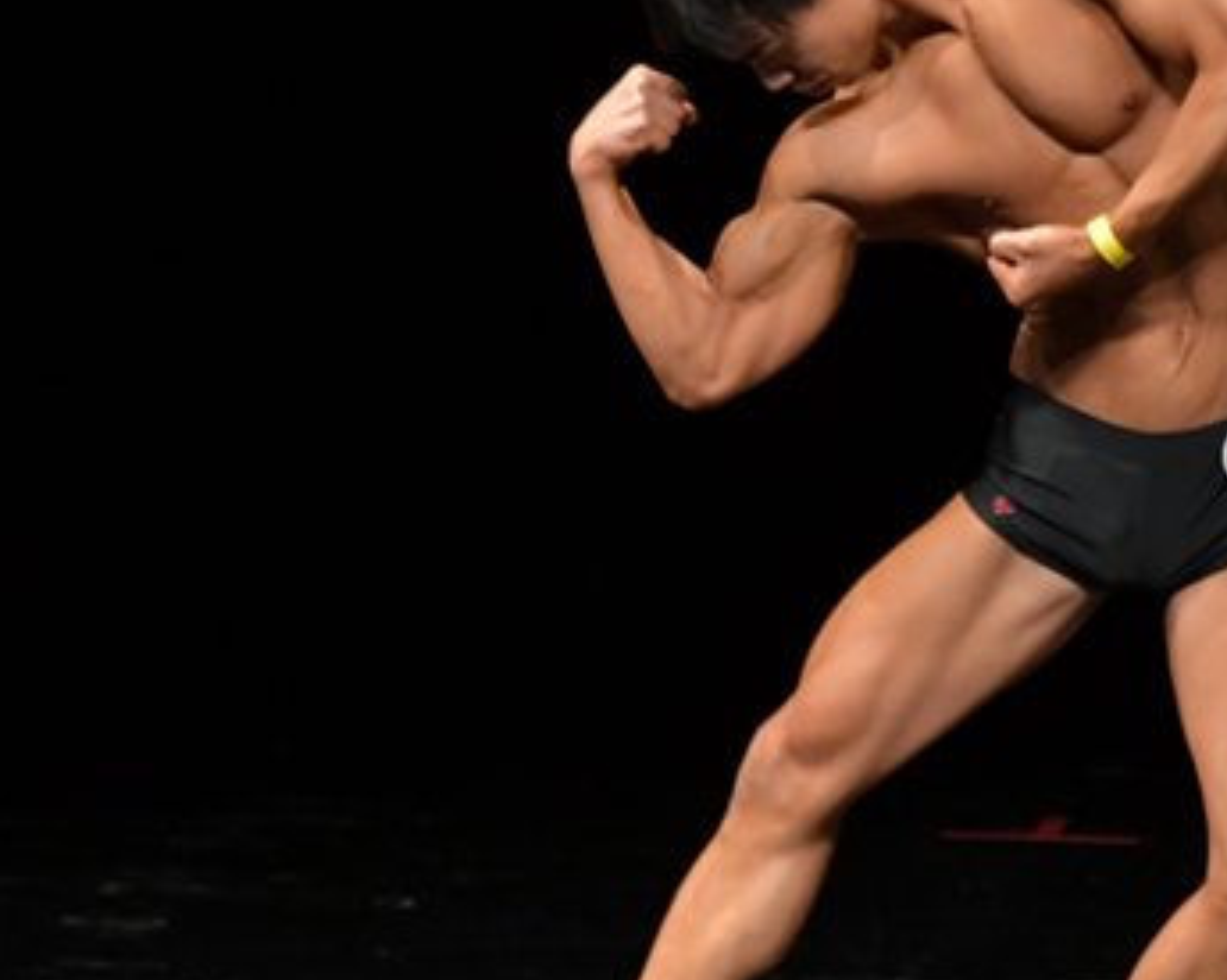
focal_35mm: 666
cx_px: 965
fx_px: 24179
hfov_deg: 2.9
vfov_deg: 2.3
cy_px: 542
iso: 3200
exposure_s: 1/400
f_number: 5.6
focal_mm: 210
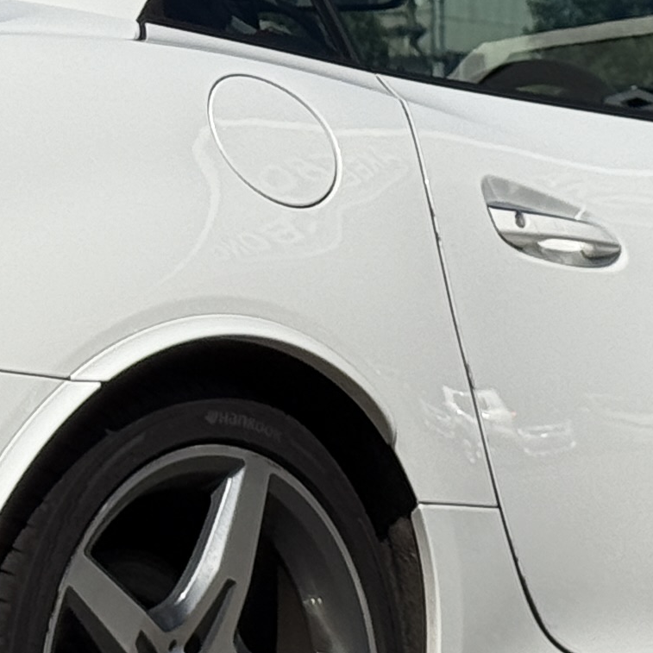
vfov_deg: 7.7
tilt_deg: +2.5
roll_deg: -0.9
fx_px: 4823
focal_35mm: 226
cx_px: 77
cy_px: 155
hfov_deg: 7.7
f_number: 1.78
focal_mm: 6.76
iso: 50
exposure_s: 1/11364
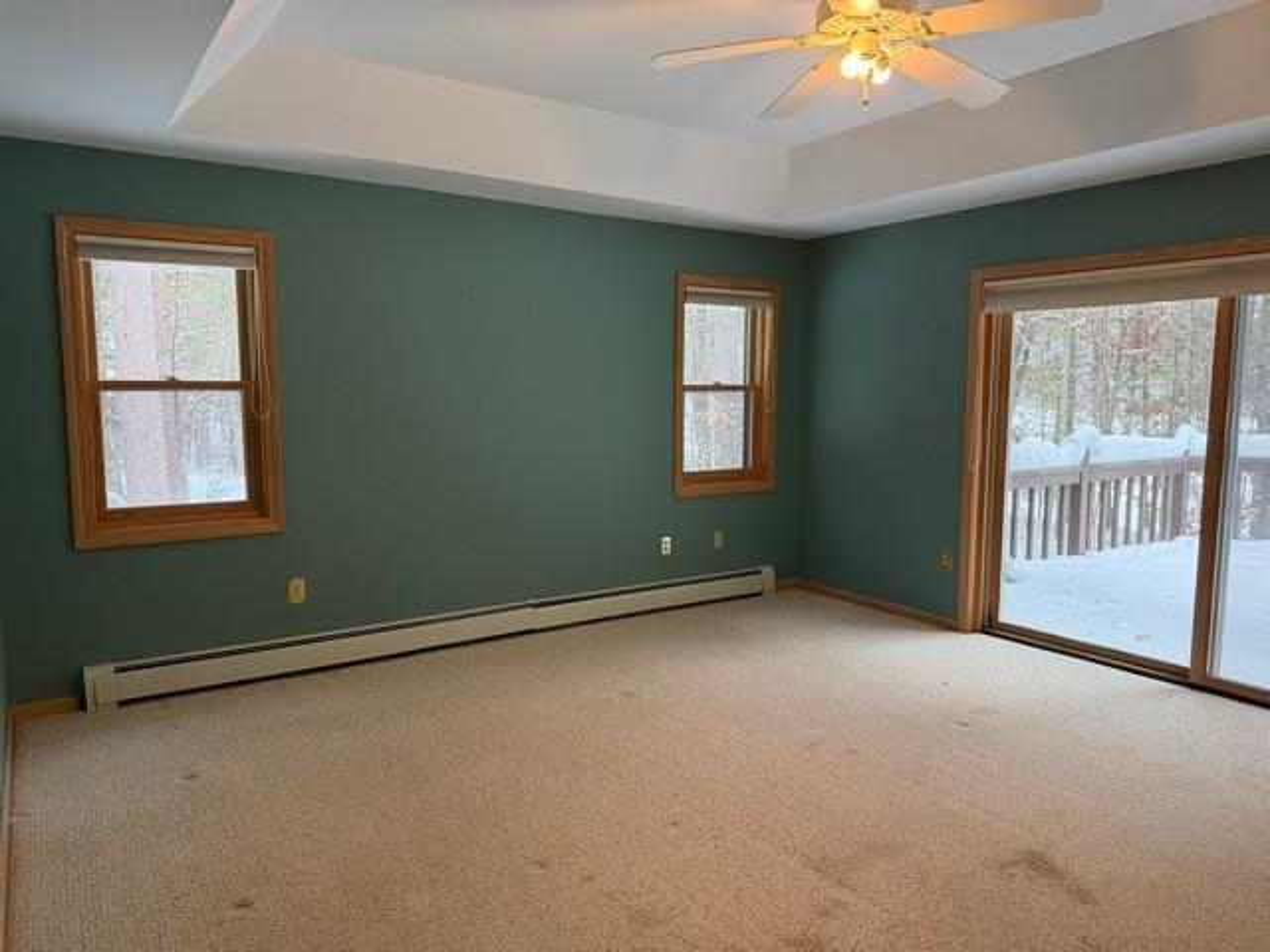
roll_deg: -0.2
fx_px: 881
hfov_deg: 71.6
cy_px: 476
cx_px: 635
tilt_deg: -6.9
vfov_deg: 56.8
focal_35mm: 24
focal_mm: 6.76
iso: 200
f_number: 1.78
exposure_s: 1/120
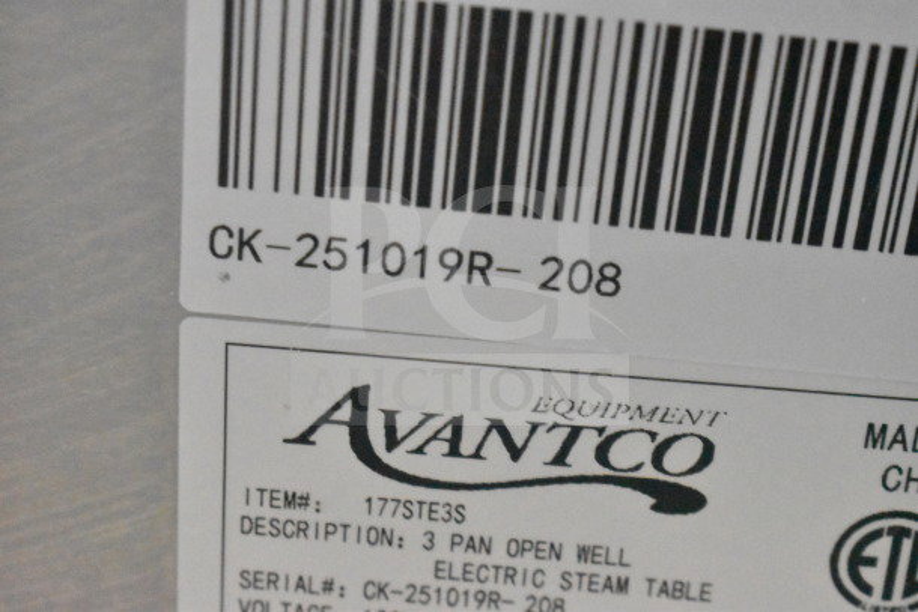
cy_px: 306
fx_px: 2104
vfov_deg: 16.6
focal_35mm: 82
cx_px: 459
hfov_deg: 24.6
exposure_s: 1/30
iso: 25600
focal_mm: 55
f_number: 5.6
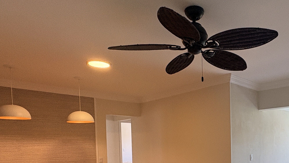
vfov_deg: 35.2
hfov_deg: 59.7
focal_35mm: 31
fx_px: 238
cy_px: 152
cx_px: 212
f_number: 2.2
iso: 160
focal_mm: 2.22
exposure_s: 1/120
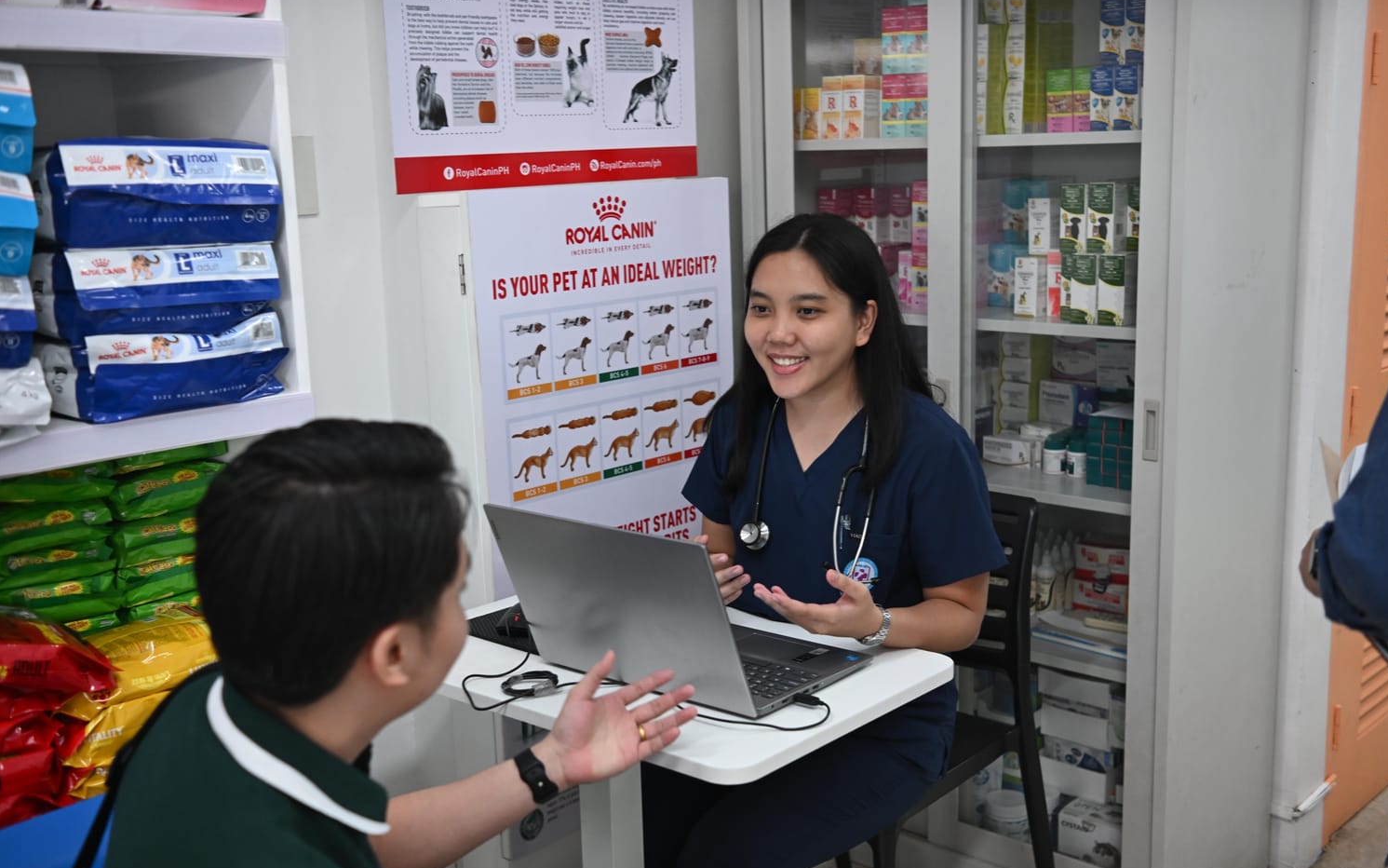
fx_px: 1551
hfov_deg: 48.2
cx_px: 697
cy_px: 446
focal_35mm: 41
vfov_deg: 31.3
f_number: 3.2
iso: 1600
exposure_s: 1/125
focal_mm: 40
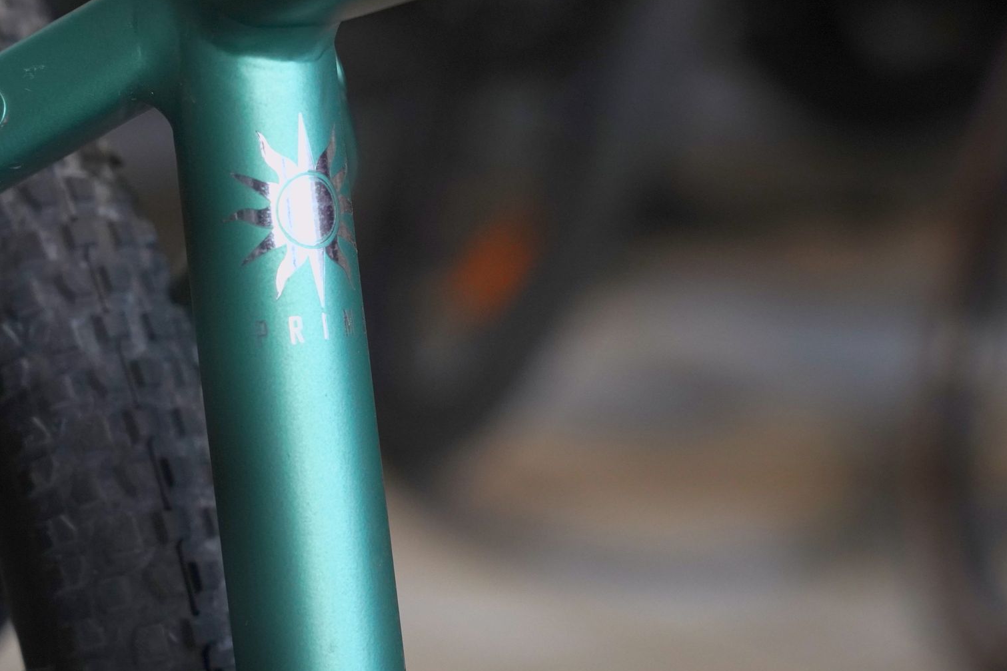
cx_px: 421
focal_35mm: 139
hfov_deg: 14.8
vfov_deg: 9.9
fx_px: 3887
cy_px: 249
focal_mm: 105
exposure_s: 1/200
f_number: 5
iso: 2500
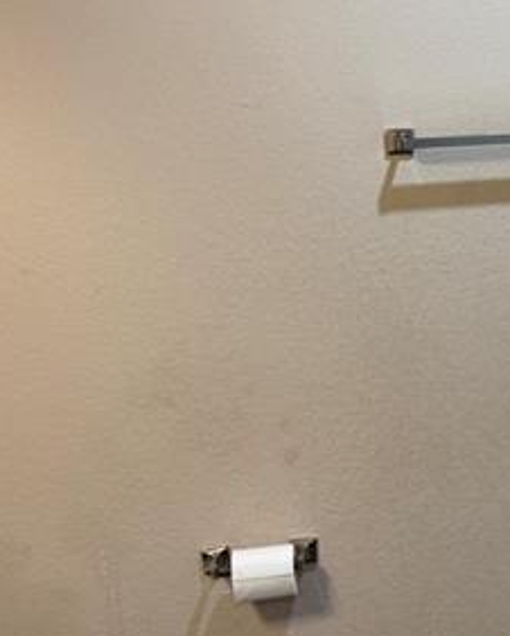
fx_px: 1300
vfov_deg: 27.2
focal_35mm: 69
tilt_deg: -6.3
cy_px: 180
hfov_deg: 20.6
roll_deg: +0.1
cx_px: 627
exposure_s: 1/60
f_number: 1.6
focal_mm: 5.96
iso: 80
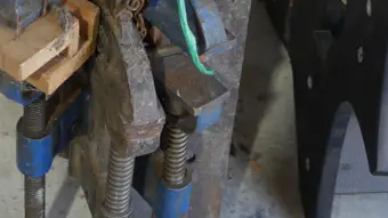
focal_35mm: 92
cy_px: -158
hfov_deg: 23.1
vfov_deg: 12.2
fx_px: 946
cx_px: 160
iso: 200
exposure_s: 1/80
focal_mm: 14
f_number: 3.5
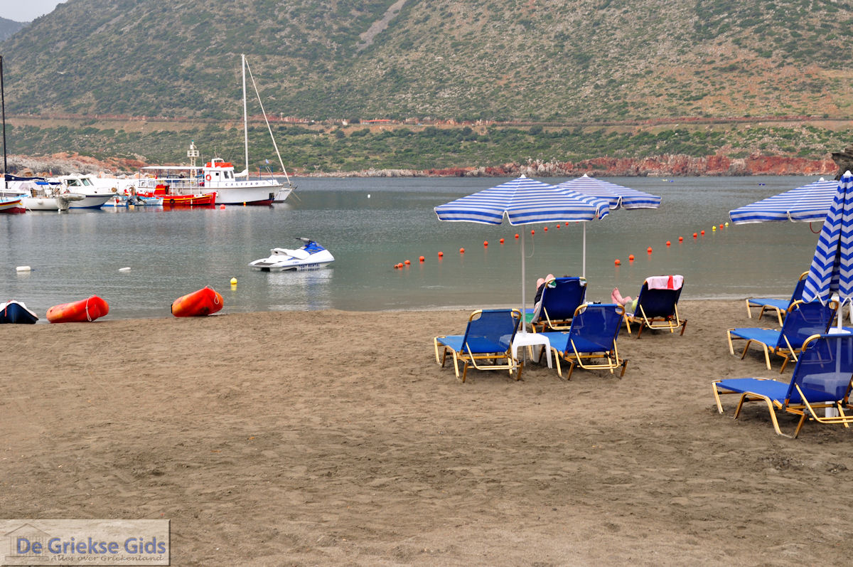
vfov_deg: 25.7
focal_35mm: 52
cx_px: 426
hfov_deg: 37.9
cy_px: 284
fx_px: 1242
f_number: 10
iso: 200
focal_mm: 35
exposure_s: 1/60
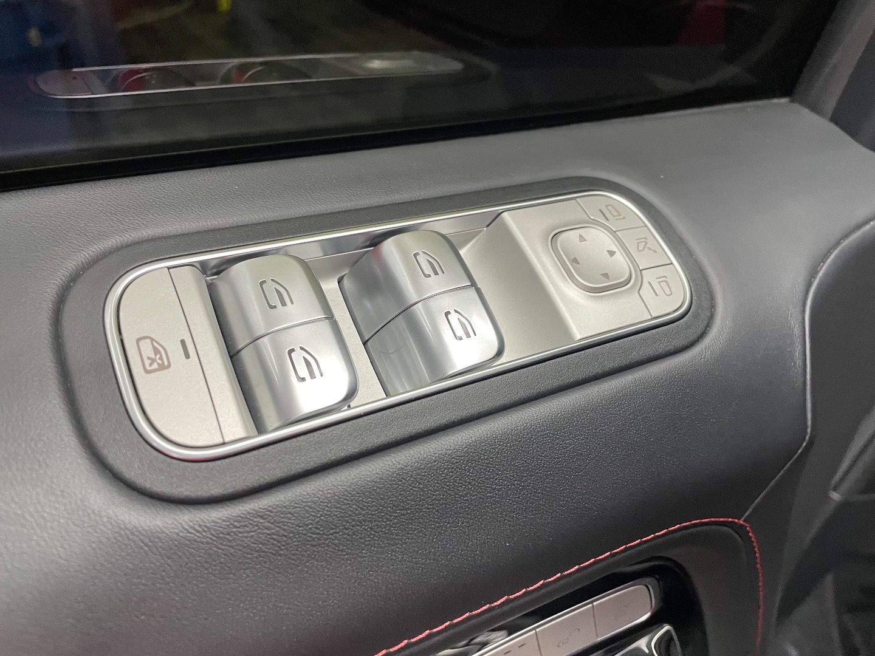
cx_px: 438
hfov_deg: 67.3
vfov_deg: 53.1
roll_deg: -7.6
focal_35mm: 26
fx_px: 657
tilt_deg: -37.3
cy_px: 328
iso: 250
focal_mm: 4.2
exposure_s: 1/60
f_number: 1.6
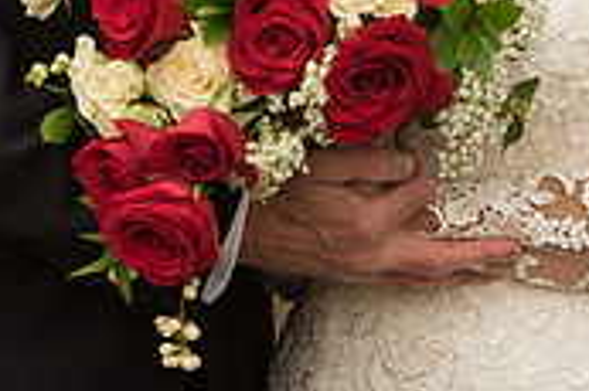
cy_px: -253
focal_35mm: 470
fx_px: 7682
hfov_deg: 4.4
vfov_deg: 2.9
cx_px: 378
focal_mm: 140
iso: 800
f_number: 3.2
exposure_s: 1/250
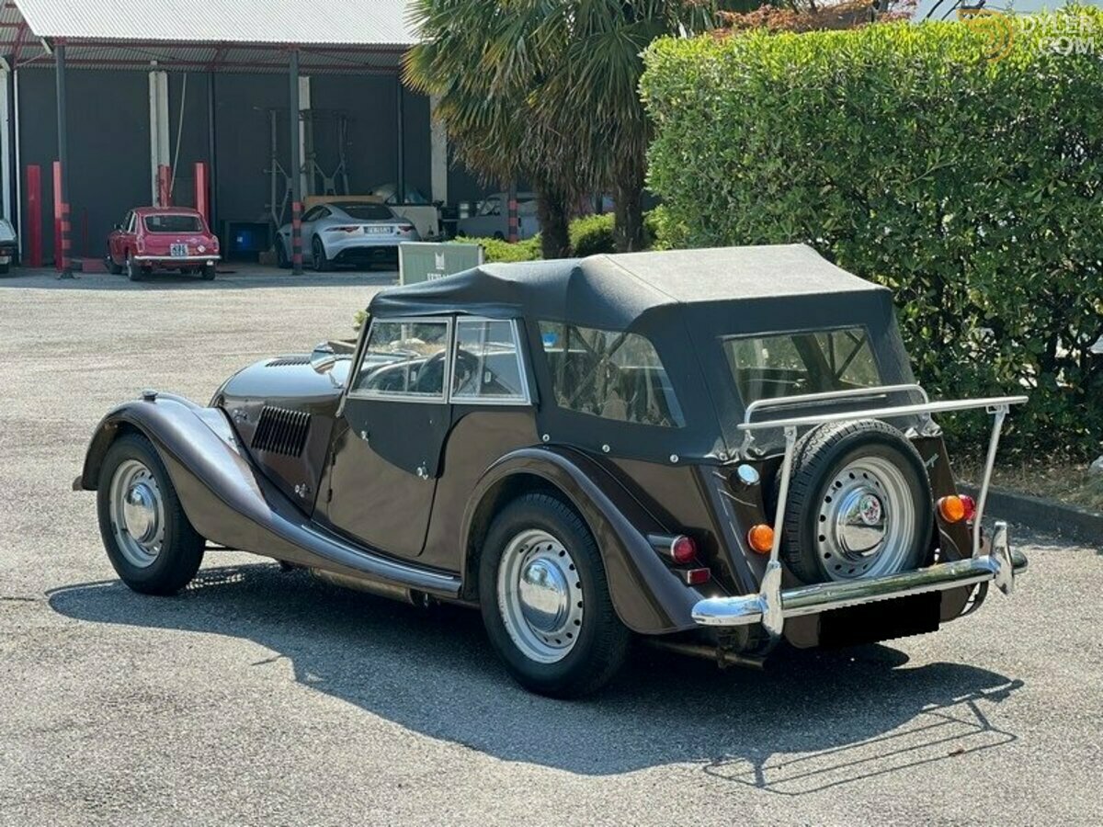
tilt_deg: -4.7
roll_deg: -0.2
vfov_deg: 19.1
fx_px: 2454
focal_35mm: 77
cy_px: 414
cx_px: 552
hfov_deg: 25.3
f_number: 2.8
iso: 25
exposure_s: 1/193
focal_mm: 9
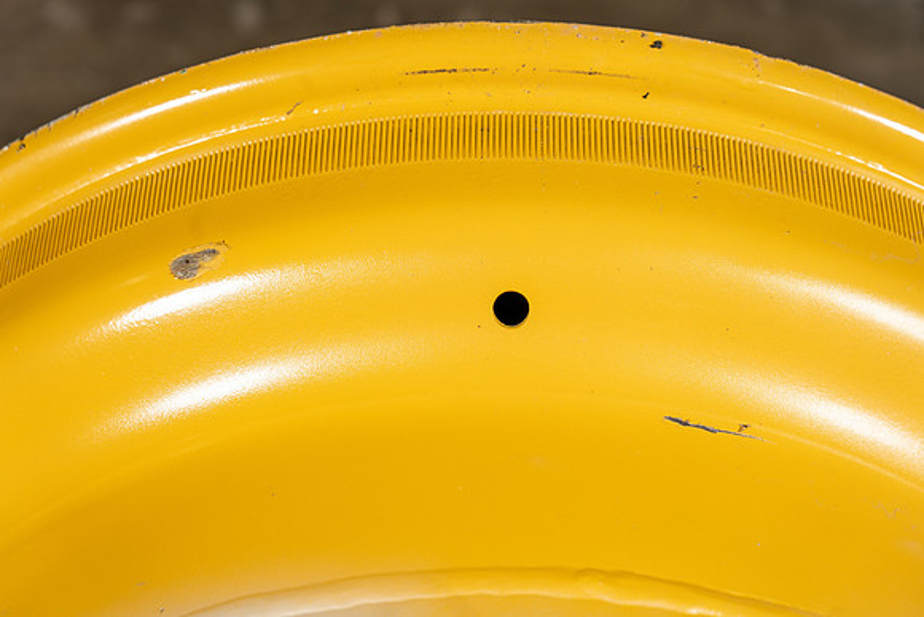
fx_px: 2387
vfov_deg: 14.7
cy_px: 308
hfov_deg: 21.9
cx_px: 462
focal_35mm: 93
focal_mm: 93
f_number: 5.6
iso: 640
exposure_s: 1/160
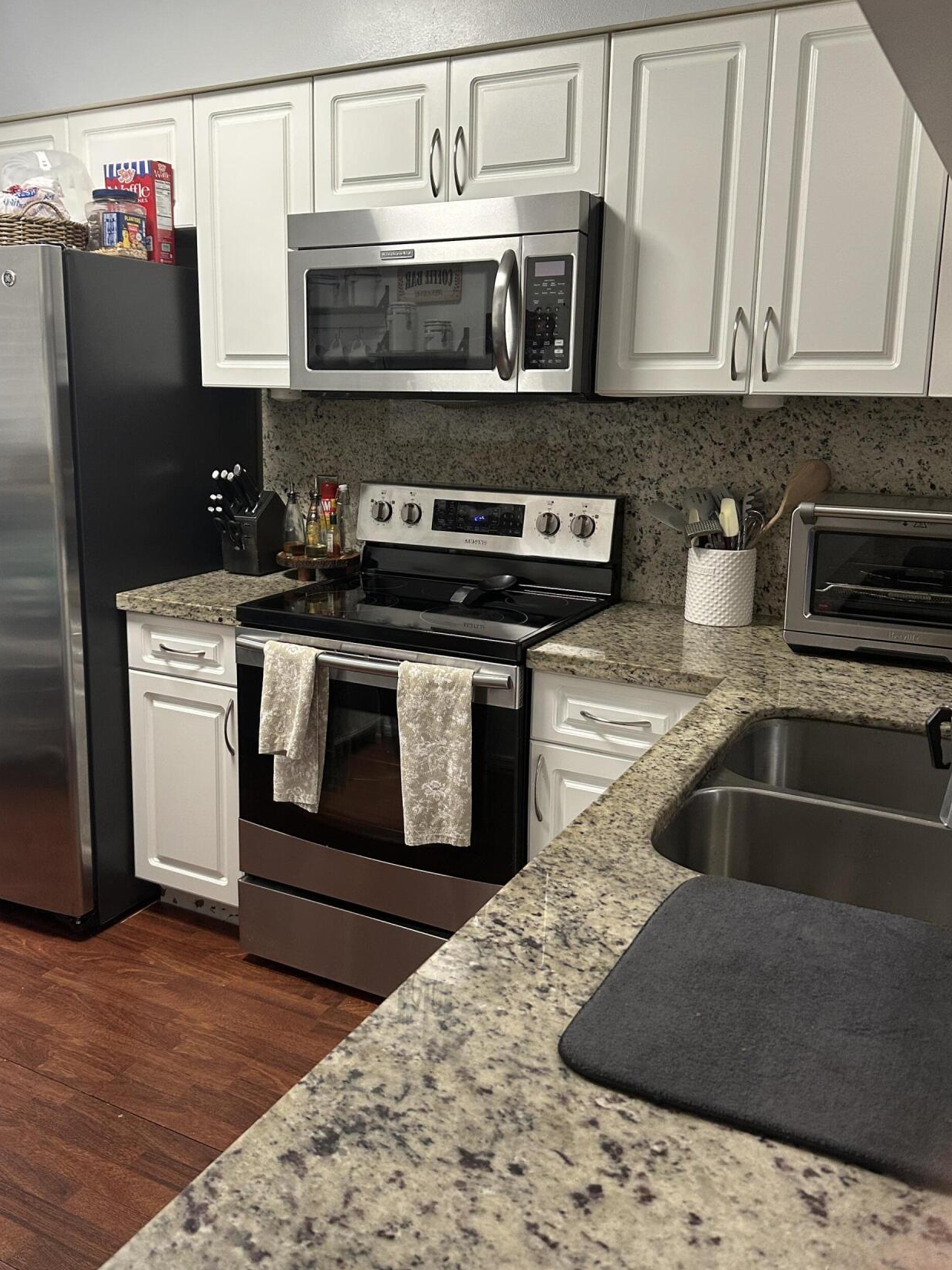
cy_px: 588
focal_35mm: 29
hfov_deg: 48.2
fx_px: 1064
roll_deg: -1.2
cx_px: 430
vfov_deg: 61.6
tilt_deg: -10.1
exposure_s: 1/60
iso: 200
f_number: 1.78
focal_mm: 6.86
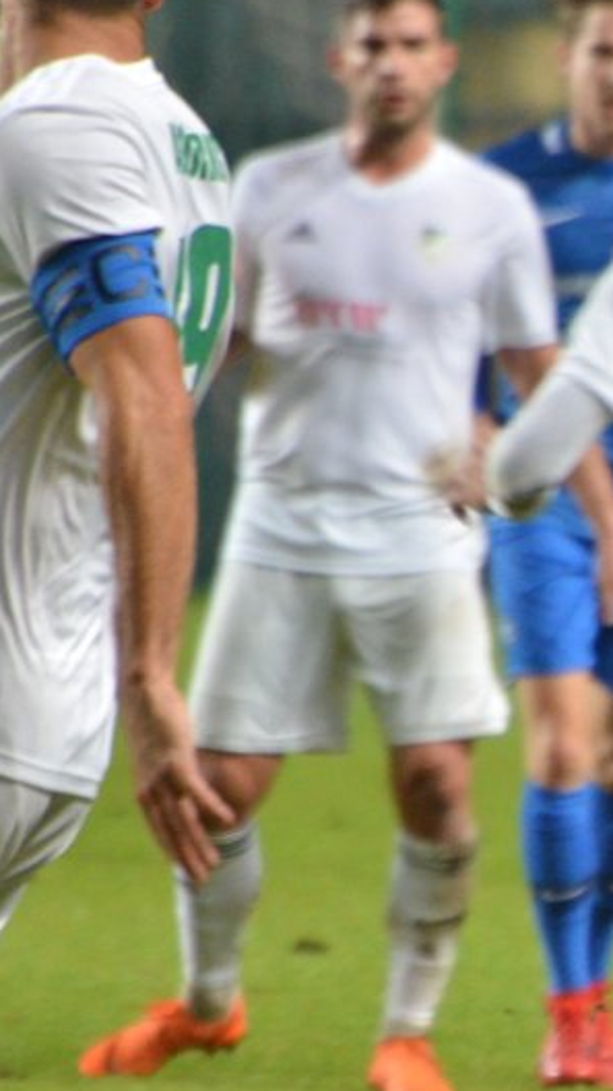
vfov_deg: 2.0
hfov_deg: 1.1
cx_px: 1102
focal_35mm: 1070
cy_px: 743
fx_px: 30919
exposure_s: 1/200
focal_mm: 300
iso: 2500
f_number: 5.6
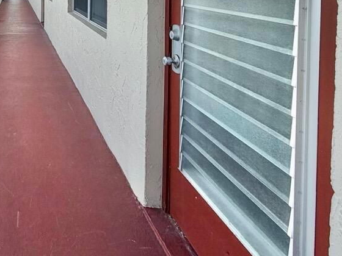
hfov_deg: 46.6
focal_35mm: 32
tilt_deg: -0.6
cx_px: -7
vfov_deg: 37.8
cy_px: -17
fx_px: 316
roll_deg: +0.4
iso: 40
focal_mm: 2.22
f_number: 2.2
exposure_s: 1/701
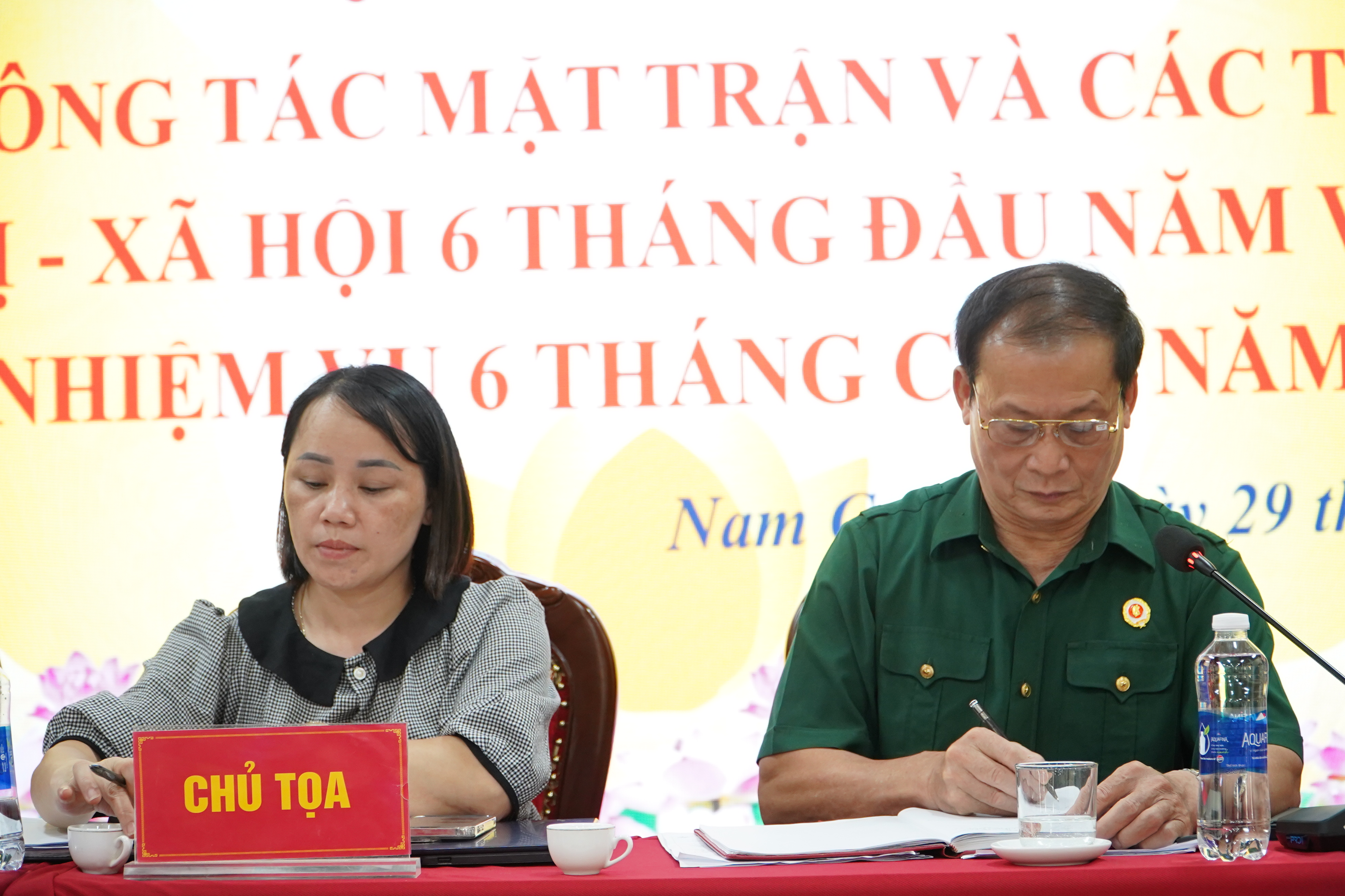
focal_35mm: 72
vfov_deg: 18.9
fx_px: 2690
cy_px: 448
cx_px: 672
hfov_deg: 28.1
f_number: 4
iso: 1600
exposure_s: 1/60
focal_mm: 48
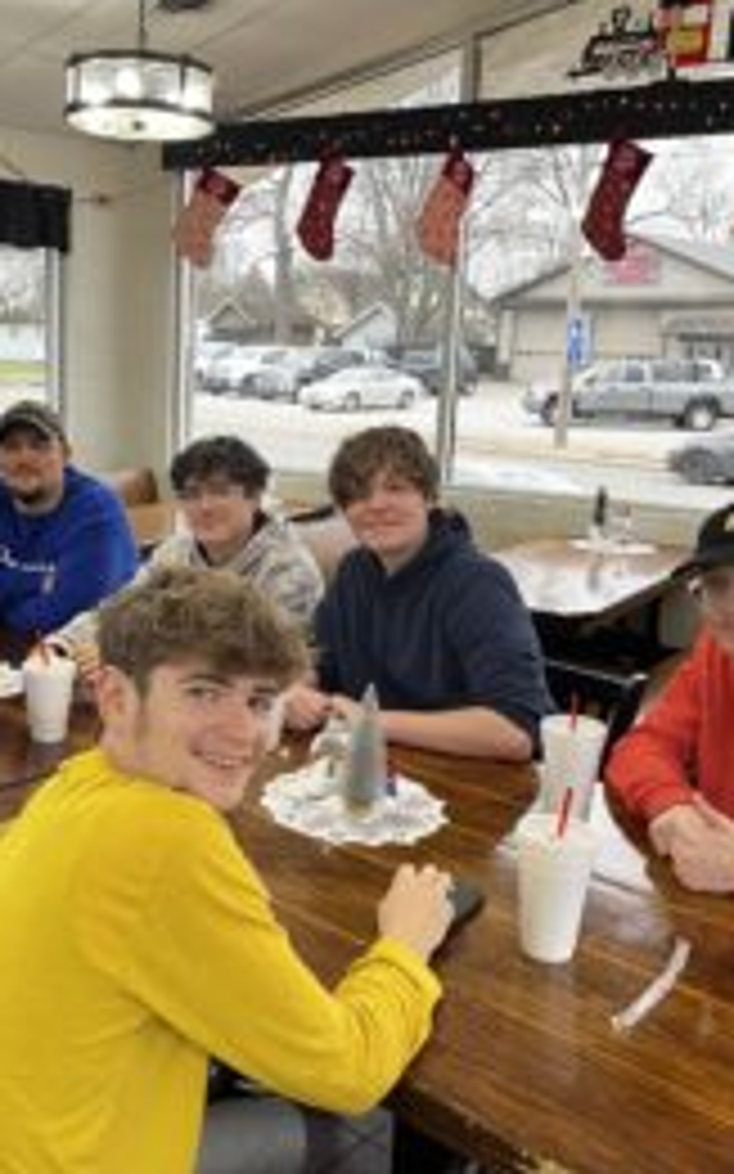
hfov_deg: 33.9
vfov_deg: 52.8
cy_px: 587
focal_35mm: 37
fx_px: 1185
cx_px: 203
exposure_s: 1/60
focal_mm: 5.1
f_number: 1.6
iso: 125
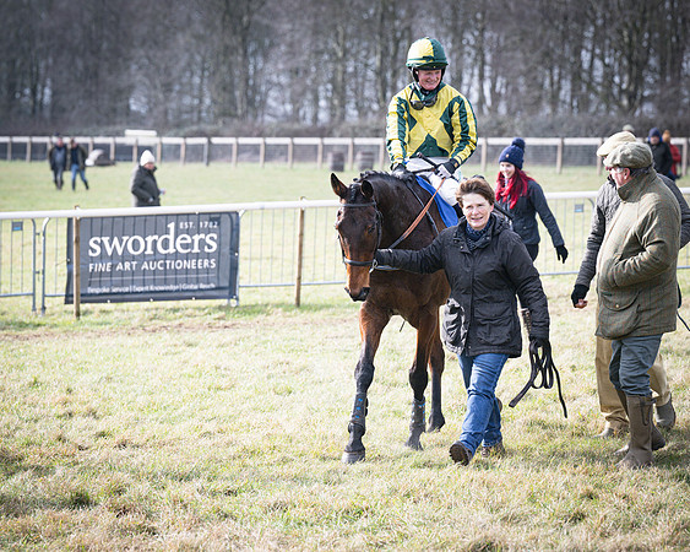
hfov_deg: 12.2
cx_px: 345
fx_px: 3219
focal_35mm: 158
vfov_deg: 9.8
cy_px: 276
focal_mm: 140
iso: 400
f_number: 5
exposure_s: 1/1000
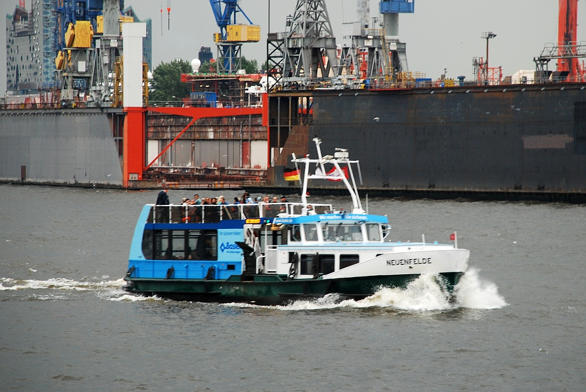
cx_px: 293
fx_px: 3299
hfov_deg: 10.1
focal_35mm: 202
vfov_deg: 6.8
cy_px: 196
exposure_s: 1/50
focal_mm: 135
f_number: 5.6
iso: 400
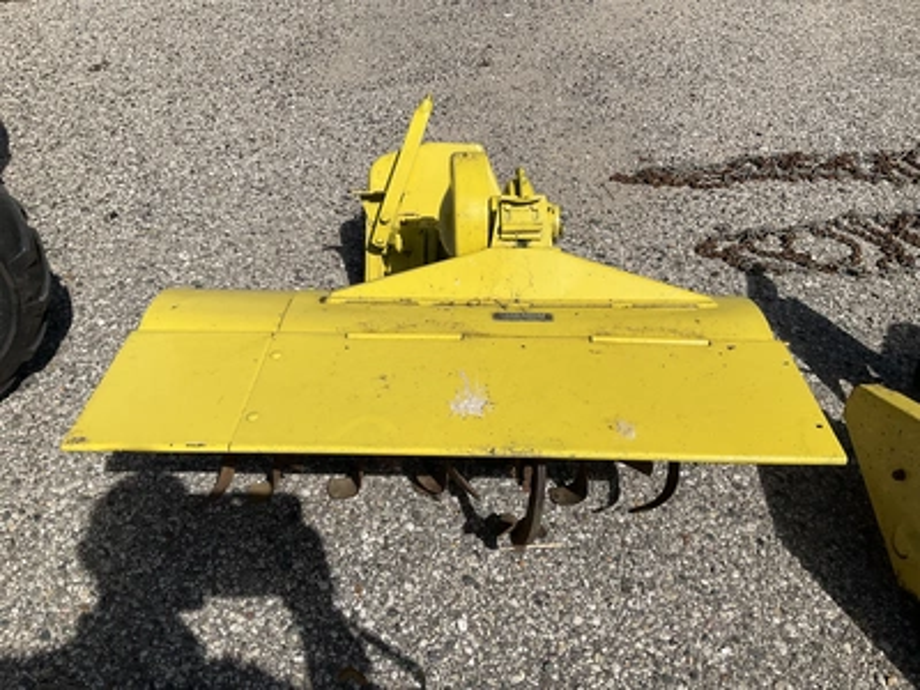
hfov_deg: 61.7
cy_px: 345
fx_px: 771
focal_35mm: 29
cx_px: 460
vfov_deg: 48.2
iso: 25
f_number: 1.8
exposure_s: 1/5263
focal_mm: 3
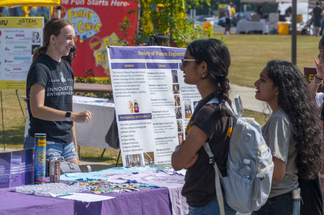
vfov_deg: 11.0
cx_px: 162
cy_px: 108
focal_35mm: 125
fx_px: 1125
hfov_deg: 16.4
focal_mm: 125
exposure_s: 1/500
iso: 100
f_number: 8
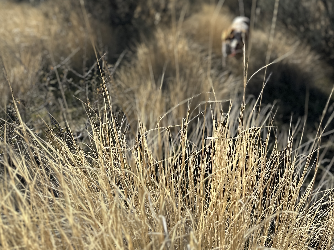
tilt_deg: -4.3
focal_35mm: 40
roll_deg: -5.6
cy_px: 50
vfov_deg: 34.8
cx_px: 252
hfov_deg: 45.1
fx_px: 386
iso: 80
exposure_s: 1/5263
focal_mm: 6.86
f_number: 1.78
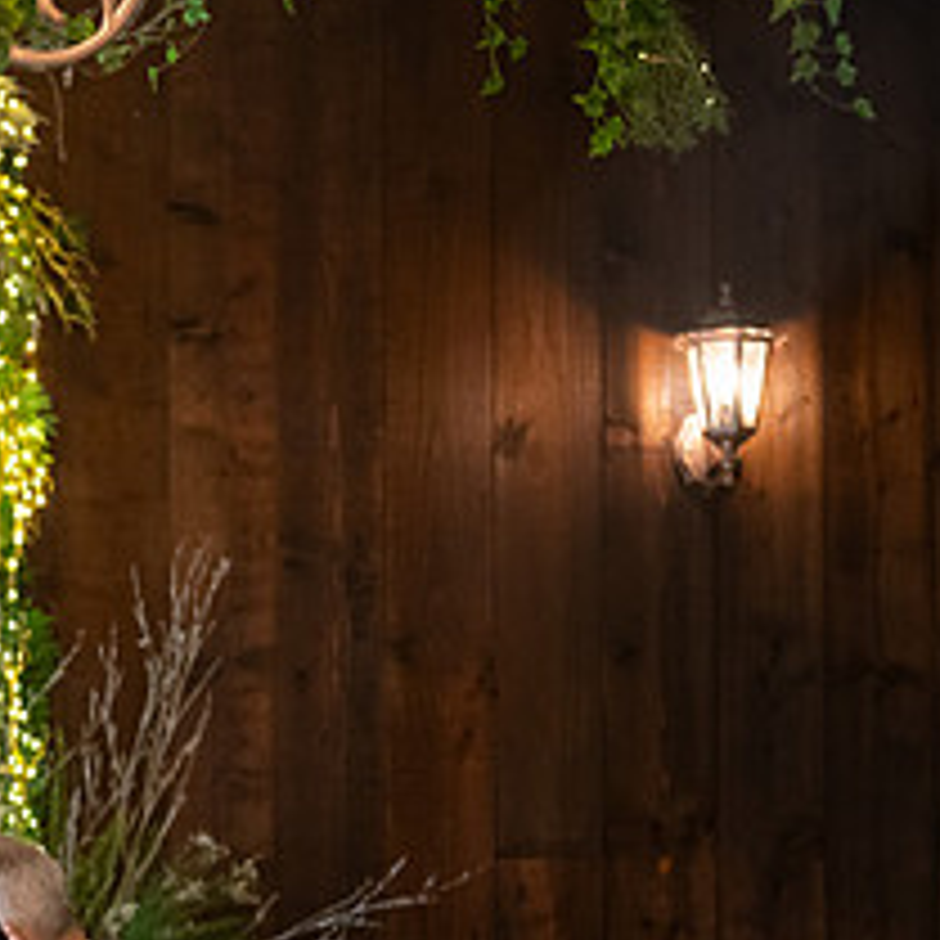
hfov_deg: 12.4
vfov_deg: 12.7
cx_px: -247
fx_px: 4209
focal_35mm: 137
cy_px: 807
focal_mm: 58
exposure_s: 1/160
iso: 1000
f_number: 3.5
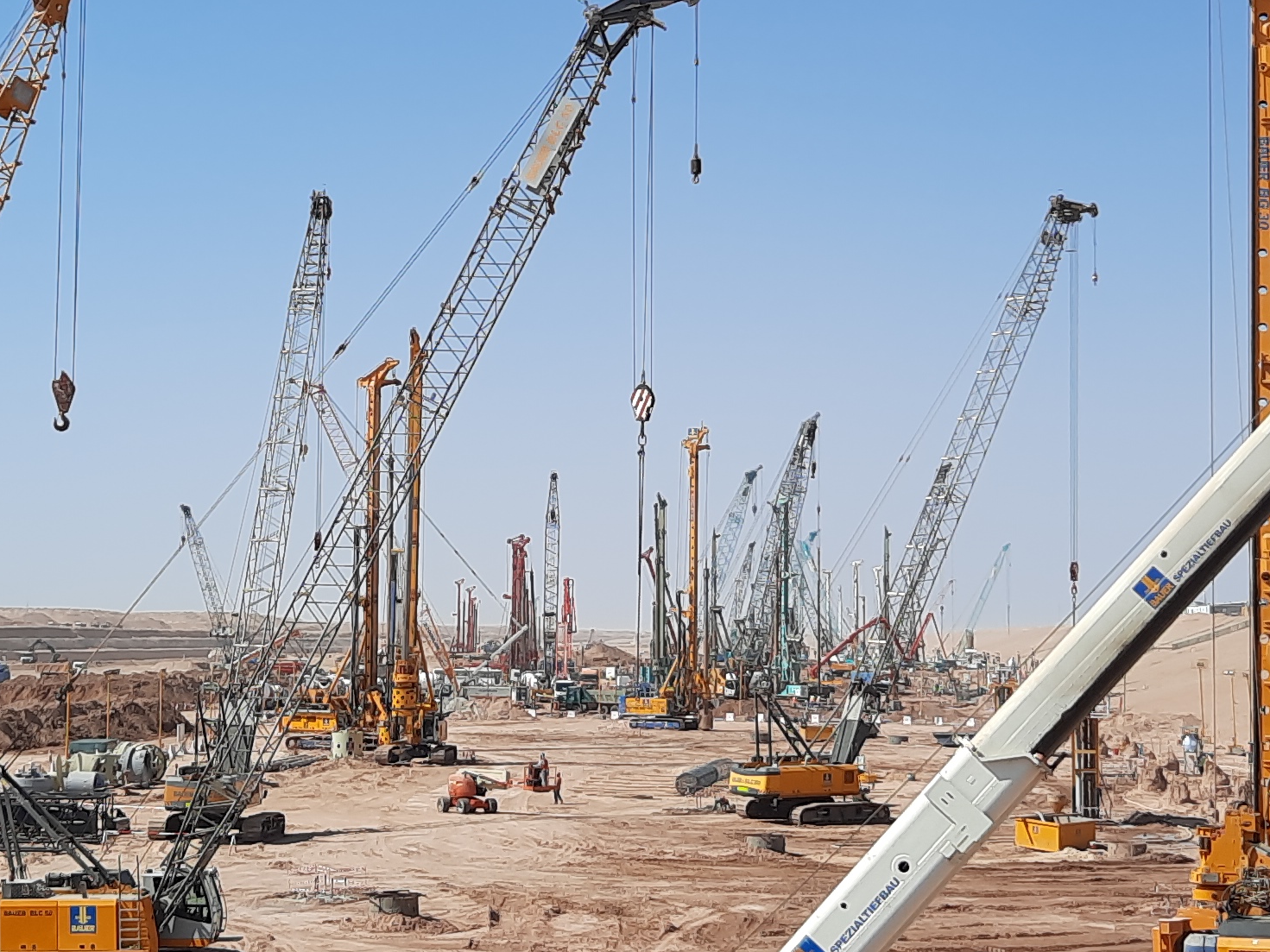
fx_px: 2495
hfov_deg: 28.5
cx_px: 556
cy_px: 417
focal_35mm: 68
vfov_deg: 21.6
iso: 32
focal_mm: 4.6
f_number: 2
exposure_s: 1/1362
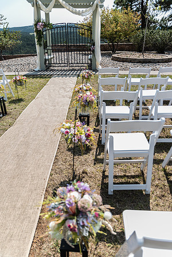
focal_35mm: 29
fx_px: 208
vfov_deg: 63.7
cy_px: 128
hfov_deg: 45.0
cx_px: 86
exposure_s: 1/400
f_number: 2.8
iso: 31
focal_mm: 29
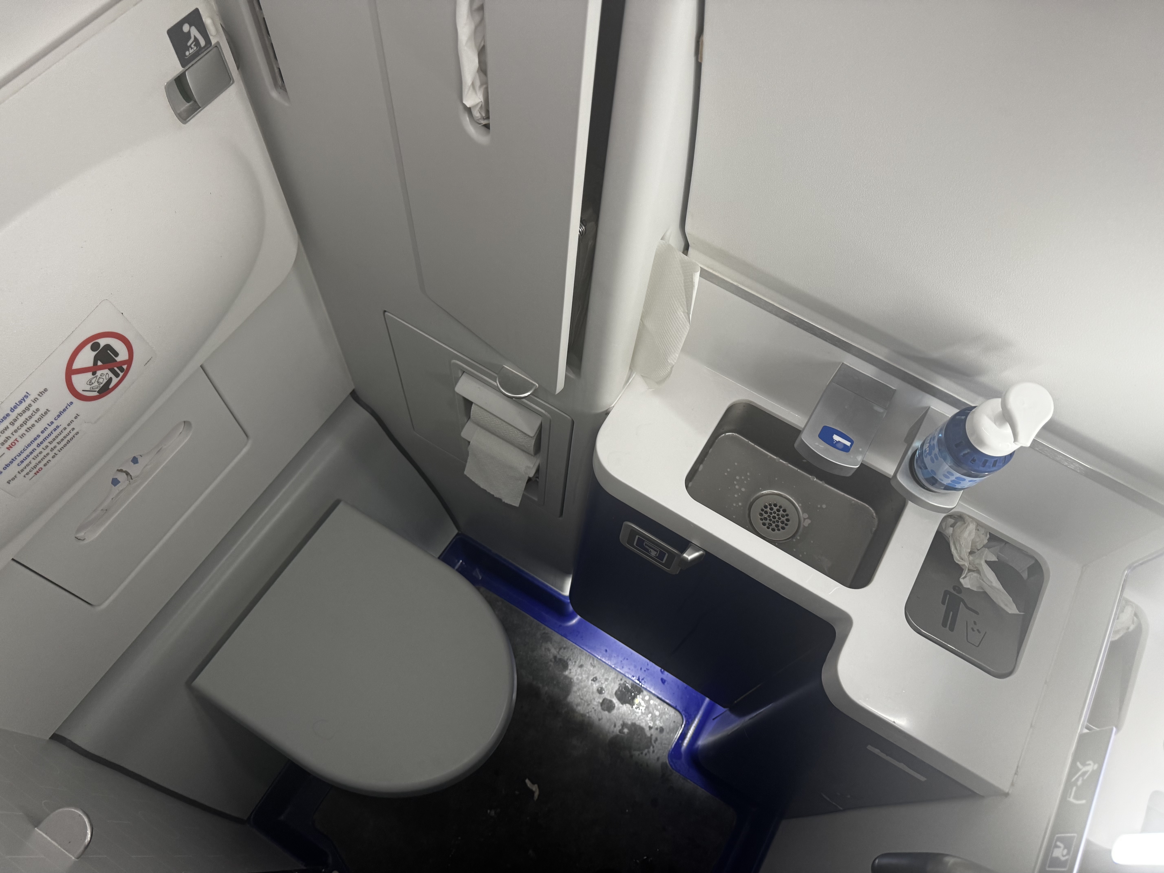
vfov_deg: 56.8
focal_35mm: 24
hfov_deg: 71.6
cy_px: 436
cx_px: 582
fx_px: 807
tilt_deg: -64.7
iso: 200
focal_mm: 6.76
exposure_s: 1/87
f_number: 1.78
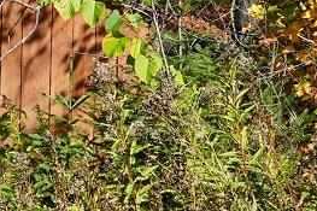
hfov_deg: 8.6
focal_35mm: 228
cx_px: -282
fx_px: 2006
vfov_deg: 6.0
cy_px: -85
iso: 100
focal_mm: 30
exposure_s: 1/320
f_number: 5
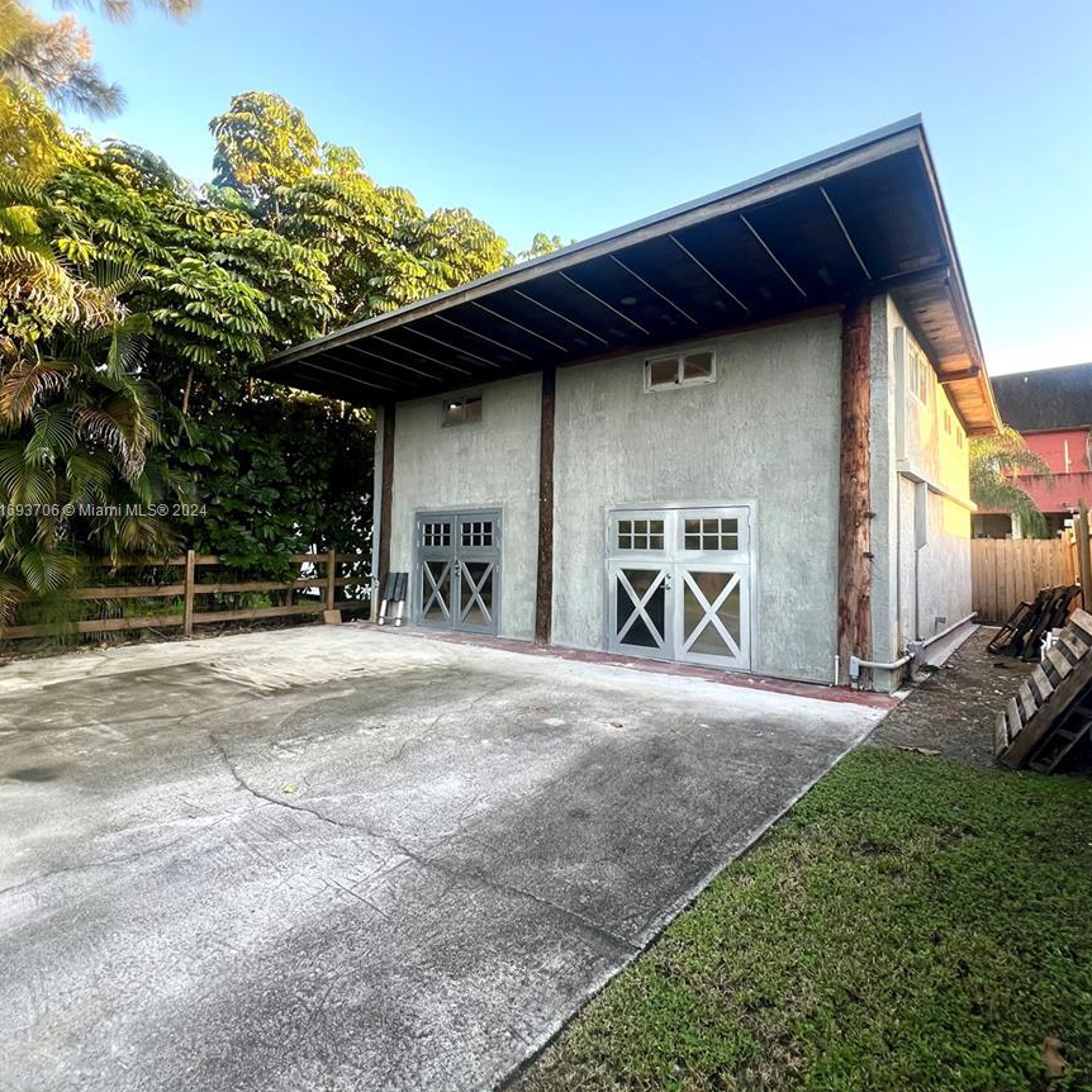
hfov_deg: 87.4
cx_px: 546
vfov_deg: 87.3
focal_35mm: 16
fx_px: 571
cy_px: 512
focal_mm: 1.57
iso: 50
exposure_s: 1/99
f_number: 1.8
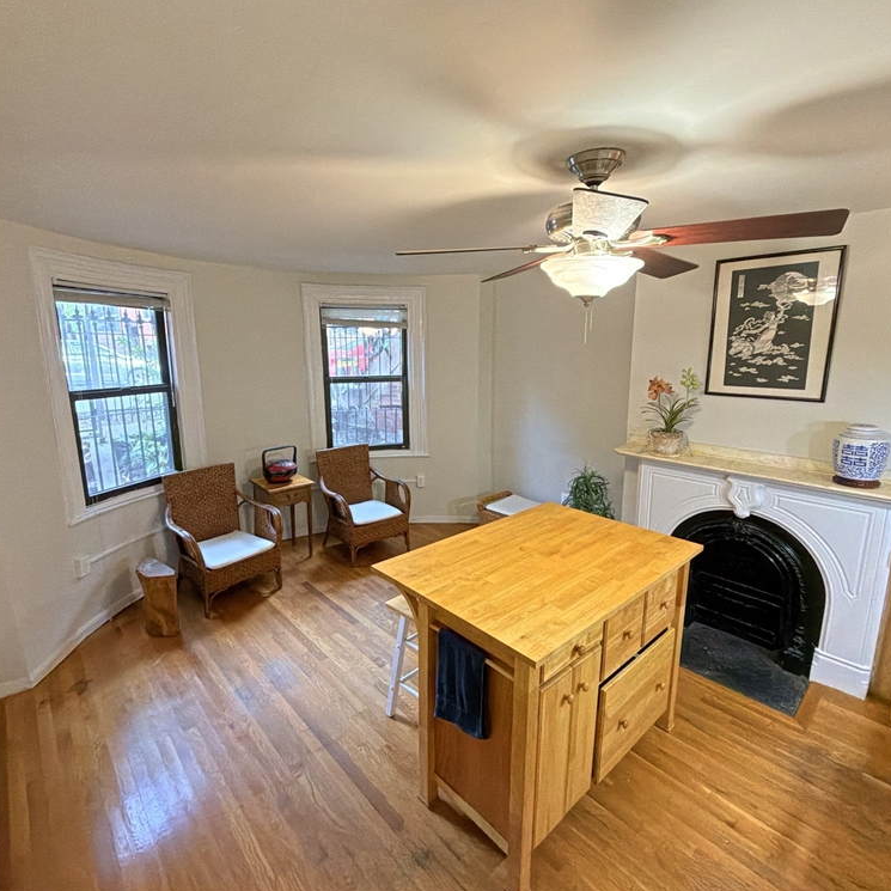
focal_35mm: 17
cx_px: 426
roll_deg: +0.7
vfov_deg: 84.0
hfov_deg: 83.9
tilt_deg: -12.1
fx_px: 495
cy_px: 438
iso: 400
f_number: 2.2
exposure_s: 1/60
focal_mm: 2.22
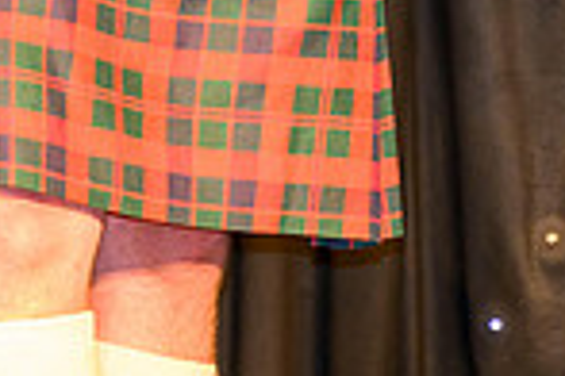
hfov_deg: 2.5
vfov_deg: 1.7
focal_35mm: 814
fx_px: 12774
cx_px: 127
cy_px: -501
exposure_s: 1/250
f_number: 3.2
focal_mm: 170
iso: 2500
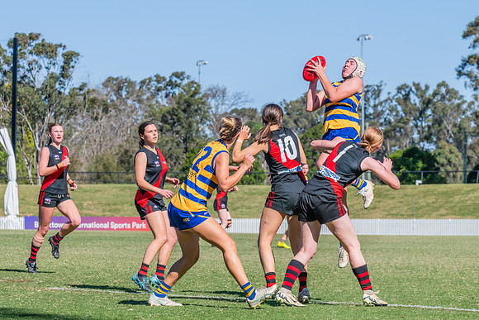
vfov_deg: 7.5
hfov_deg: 11.2
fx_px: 2452
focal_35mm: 184
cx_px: 256
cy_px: 149
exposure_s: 1/1250
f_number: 13
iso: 800
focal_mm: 170
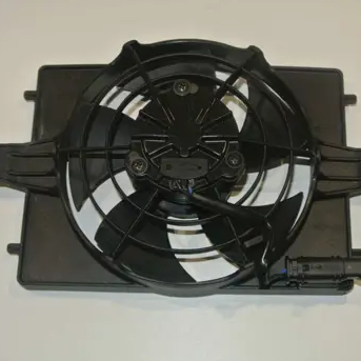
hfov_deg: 28.6
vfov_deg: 28.6
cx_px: 201
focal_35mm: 60
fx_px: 708
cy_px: 176
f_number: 4.5
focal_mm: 16.9
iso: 200
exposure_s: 1/60
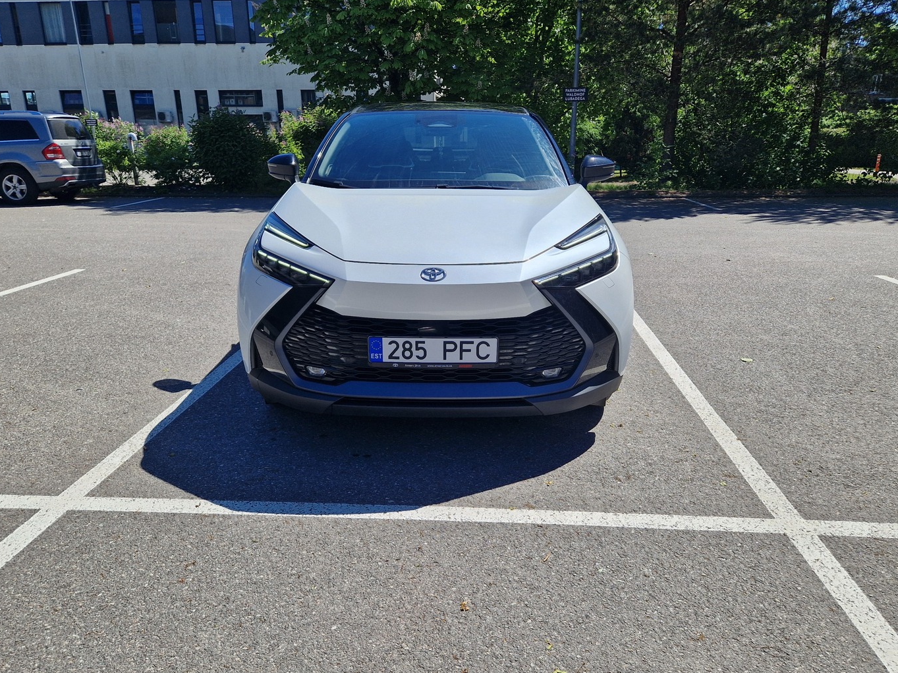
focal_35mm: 27
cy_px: 386
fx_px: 700
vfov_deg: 51.2
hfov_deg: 65.3
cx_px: 445
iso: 50
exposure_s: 1/1864
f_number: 1.8
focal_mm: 5.4
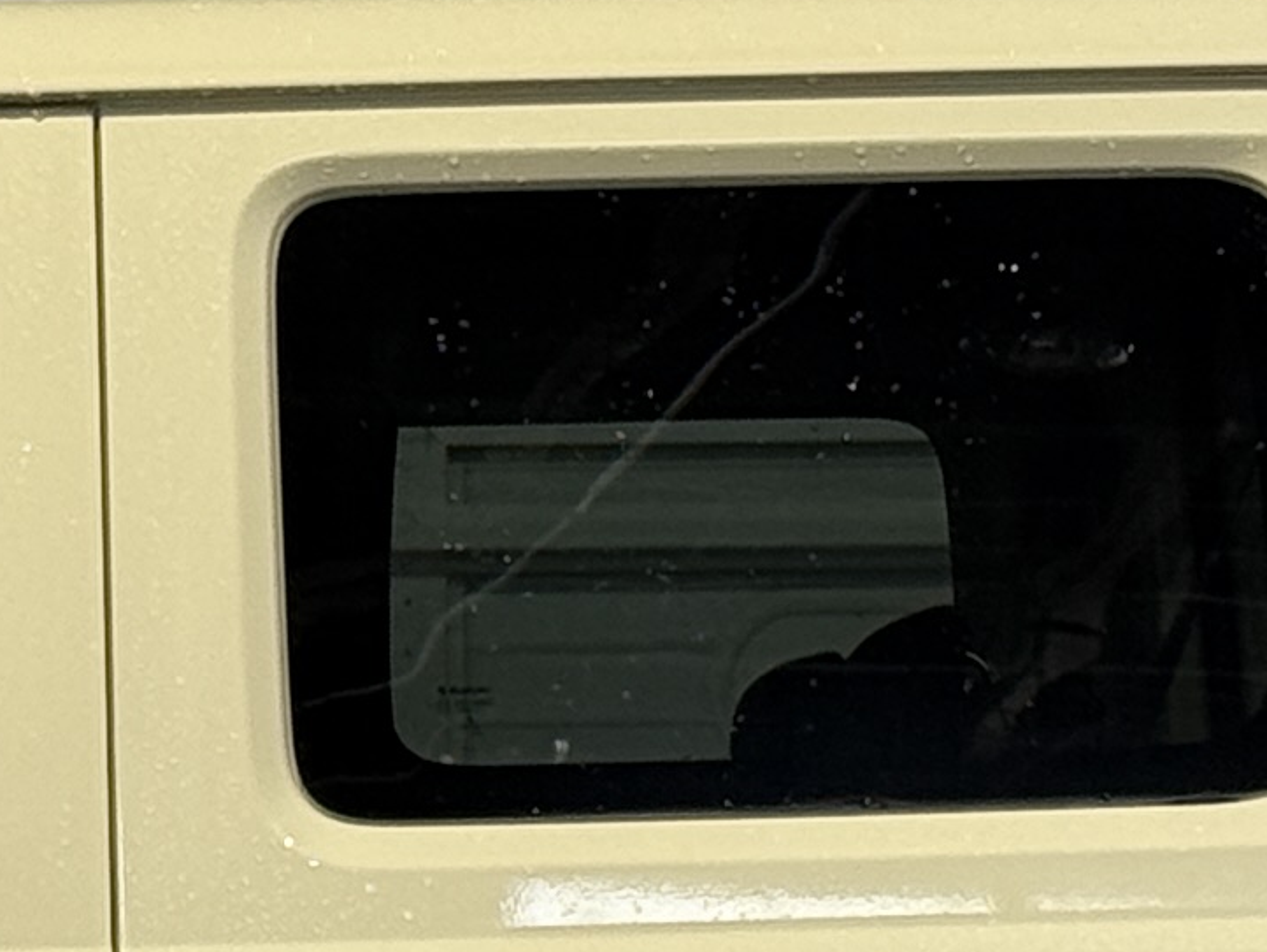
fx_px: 9812
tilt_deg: -0.4
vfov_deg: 5.5
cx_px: -614
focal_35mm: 268
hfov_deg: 7.3
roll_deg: -0.1
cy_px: 1252
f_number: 1.78
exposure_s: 1/60
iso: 64
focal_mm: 6.76
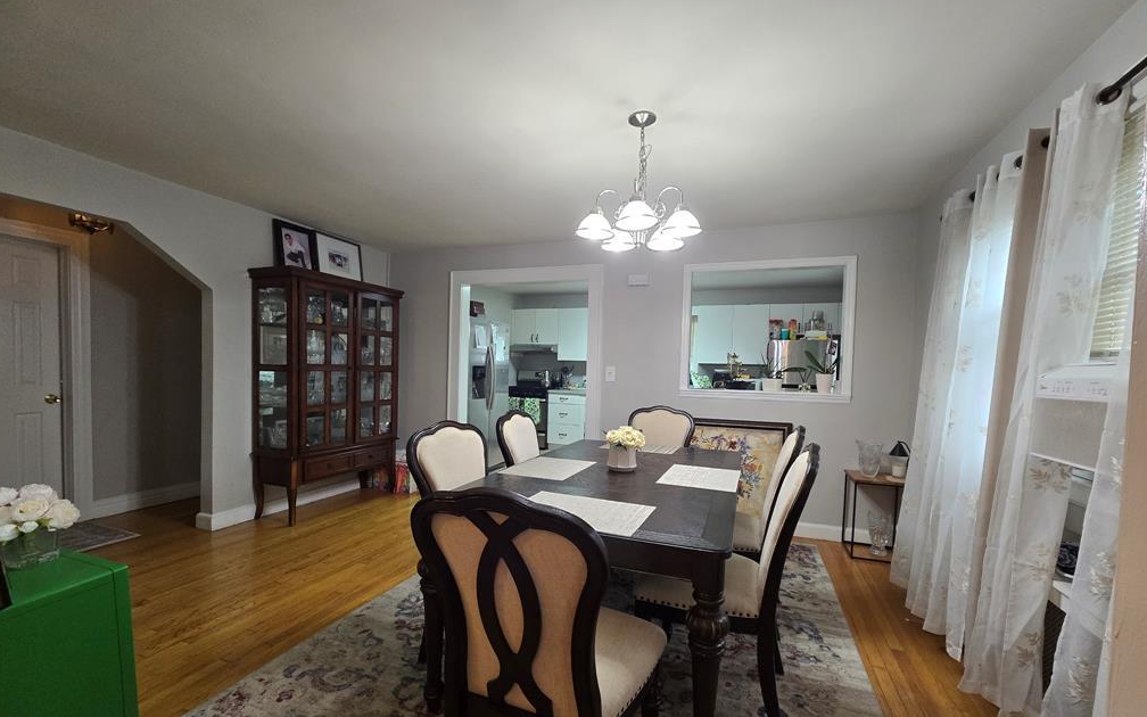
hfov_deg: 105.3
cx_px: 572
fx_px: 438
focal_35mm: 14
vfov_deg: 78.5
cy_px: 390
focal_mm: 2.2
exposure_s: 1/60
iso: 320
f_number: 2.2
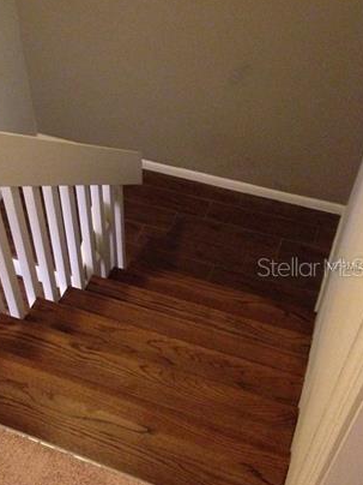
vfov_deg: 38.9
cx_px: 101
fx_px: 685
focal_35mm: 49
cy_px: 267
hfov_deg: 29.3
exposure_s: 1/15
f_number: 2.4
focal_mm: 4.12
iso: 800
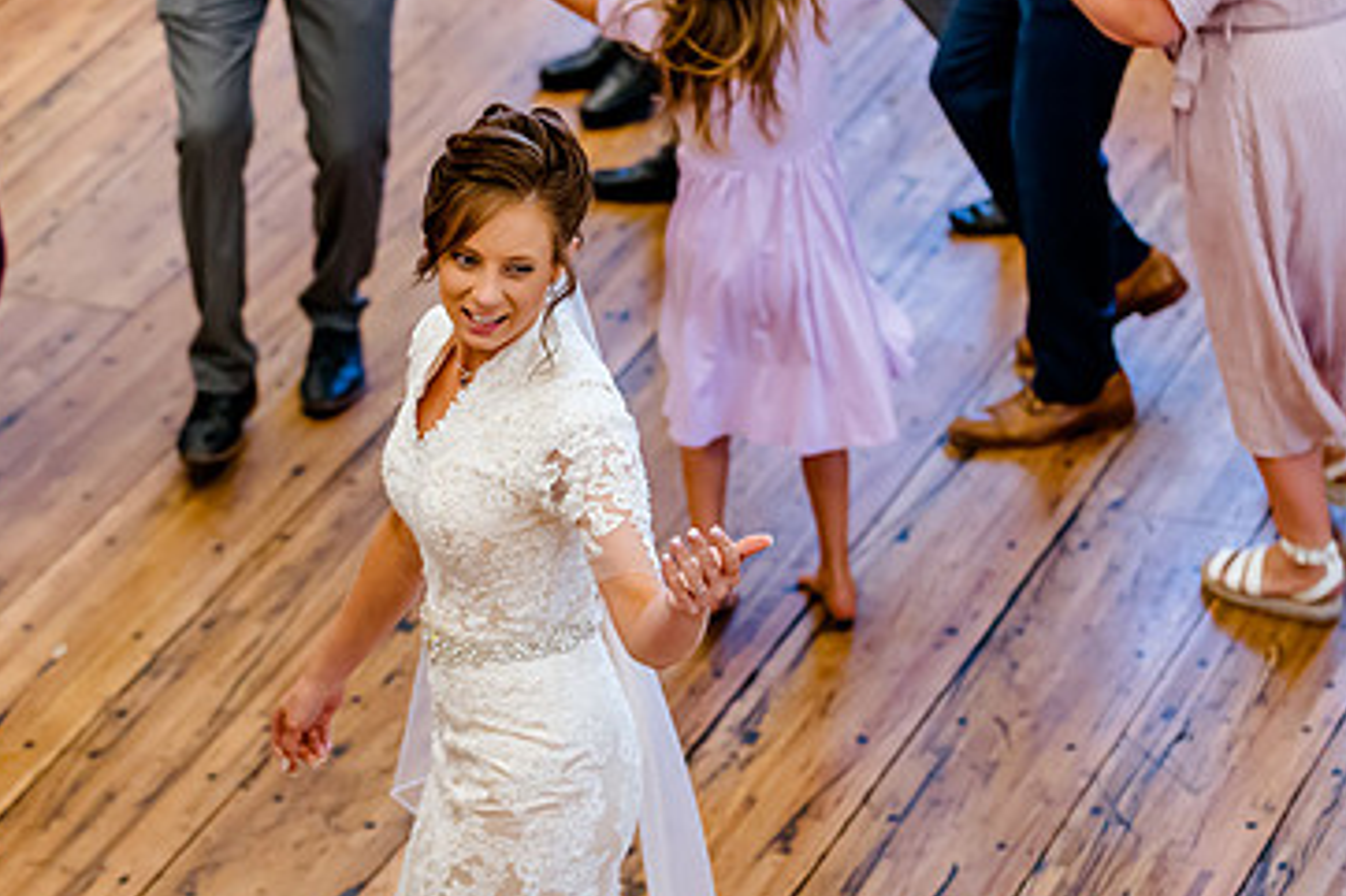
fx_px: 5680
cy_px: 450
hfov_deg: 13.5
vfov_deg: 9.0
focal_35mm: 152
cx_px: 699
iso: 2500
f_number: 2.8
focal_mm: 95
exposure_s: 1/640
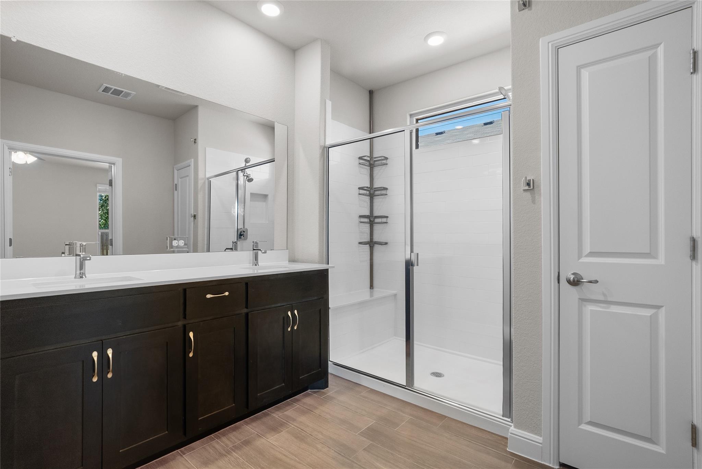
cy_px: 234
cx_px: 351
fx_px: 312
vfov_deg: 73.8
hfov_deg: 96.7
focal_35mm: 16
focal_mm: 16
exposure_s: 1/2
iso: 640
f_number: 8
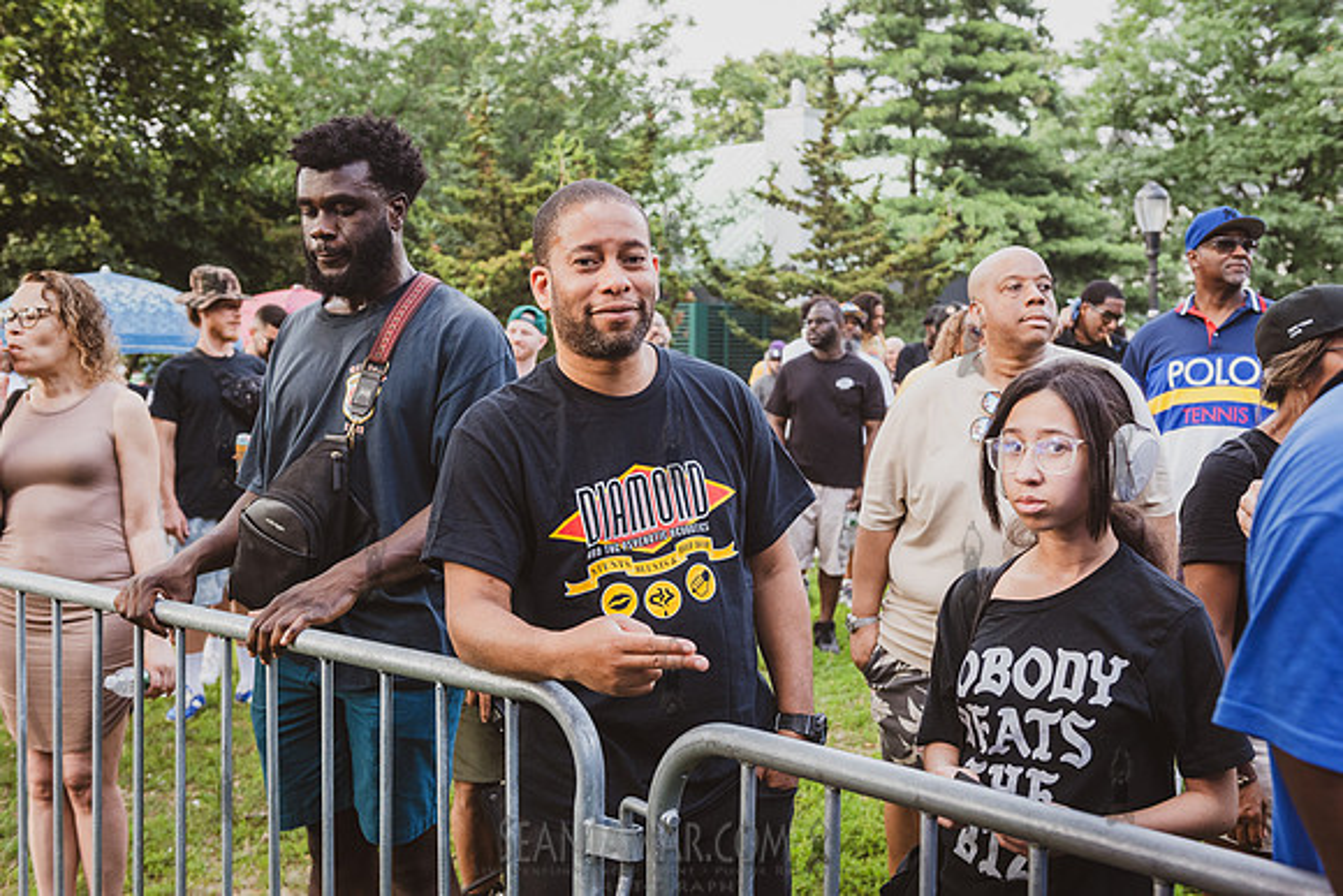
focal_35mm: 41
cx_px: 672
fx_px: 1513
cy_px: 448
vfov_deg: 33.0
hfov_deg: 47.9
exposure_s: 1/400
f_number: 4.5
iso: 1000
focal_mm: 40
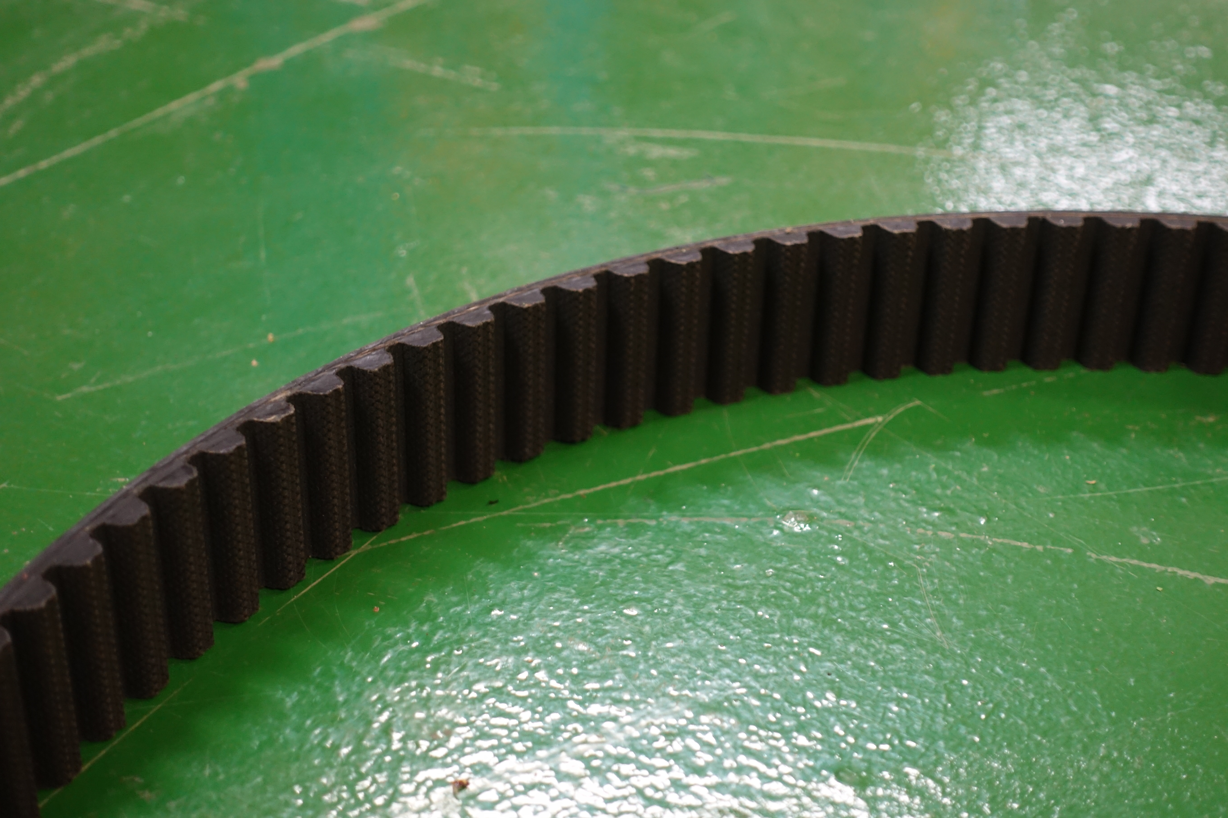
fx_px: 1978
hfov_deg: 34.5
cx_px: 614
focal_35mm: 58
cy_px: 409
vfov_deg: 23.4
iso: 800
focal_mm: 21.39
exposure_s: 1/15
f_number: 2.8
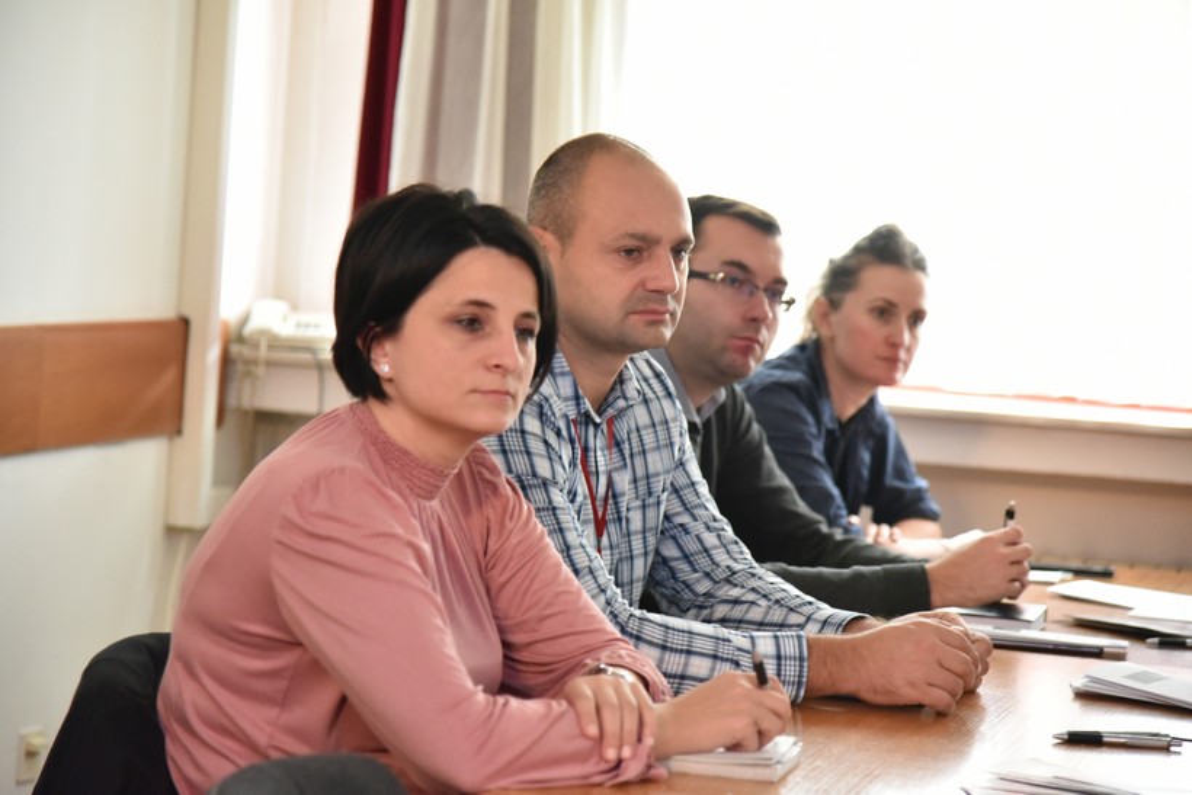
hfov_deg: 19.5
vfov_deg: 13.0
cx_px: 596
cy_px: 398
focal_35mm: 105
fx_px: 3477
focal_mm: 105
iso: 10000
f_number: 4
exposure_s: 1/100
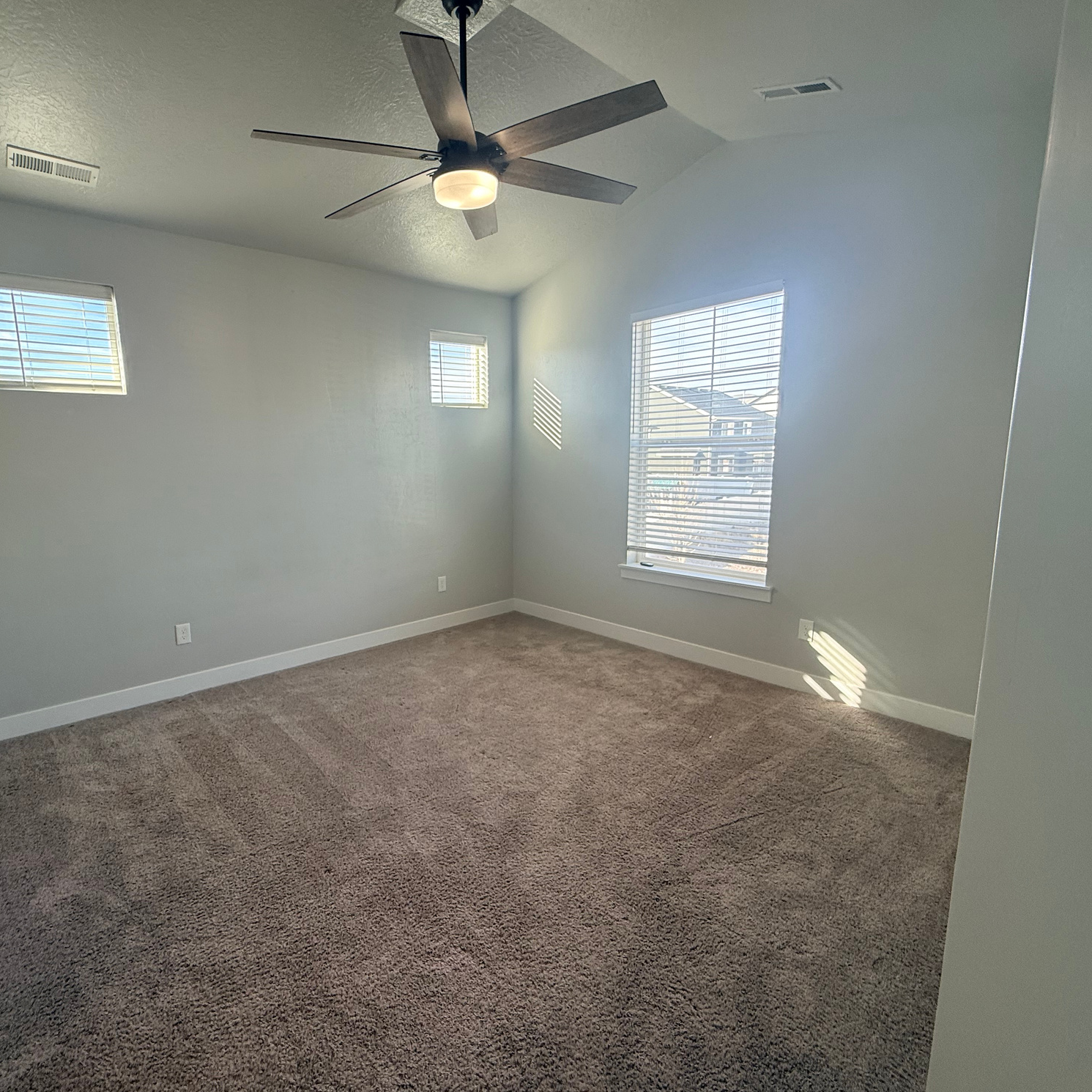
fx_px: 607
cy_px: 548
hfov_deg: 83.6
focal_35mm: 17
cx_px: 485
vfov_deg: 84.0
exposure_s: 1/120
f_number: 2.2
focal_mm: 2.22
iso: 80
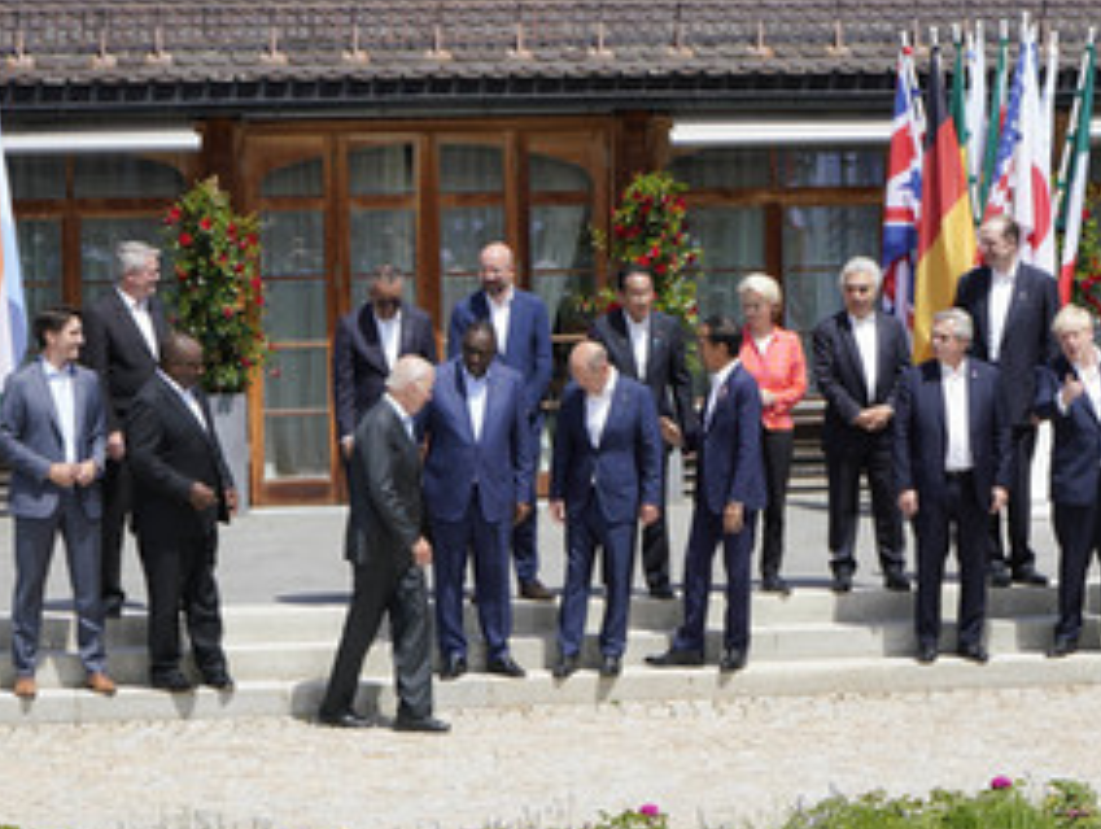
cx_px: 586
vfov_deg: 13.9
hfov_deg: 18.4
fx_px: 3408
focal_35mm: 107
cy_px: 315
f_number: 13
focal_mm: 70
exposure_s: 1/400
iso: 400
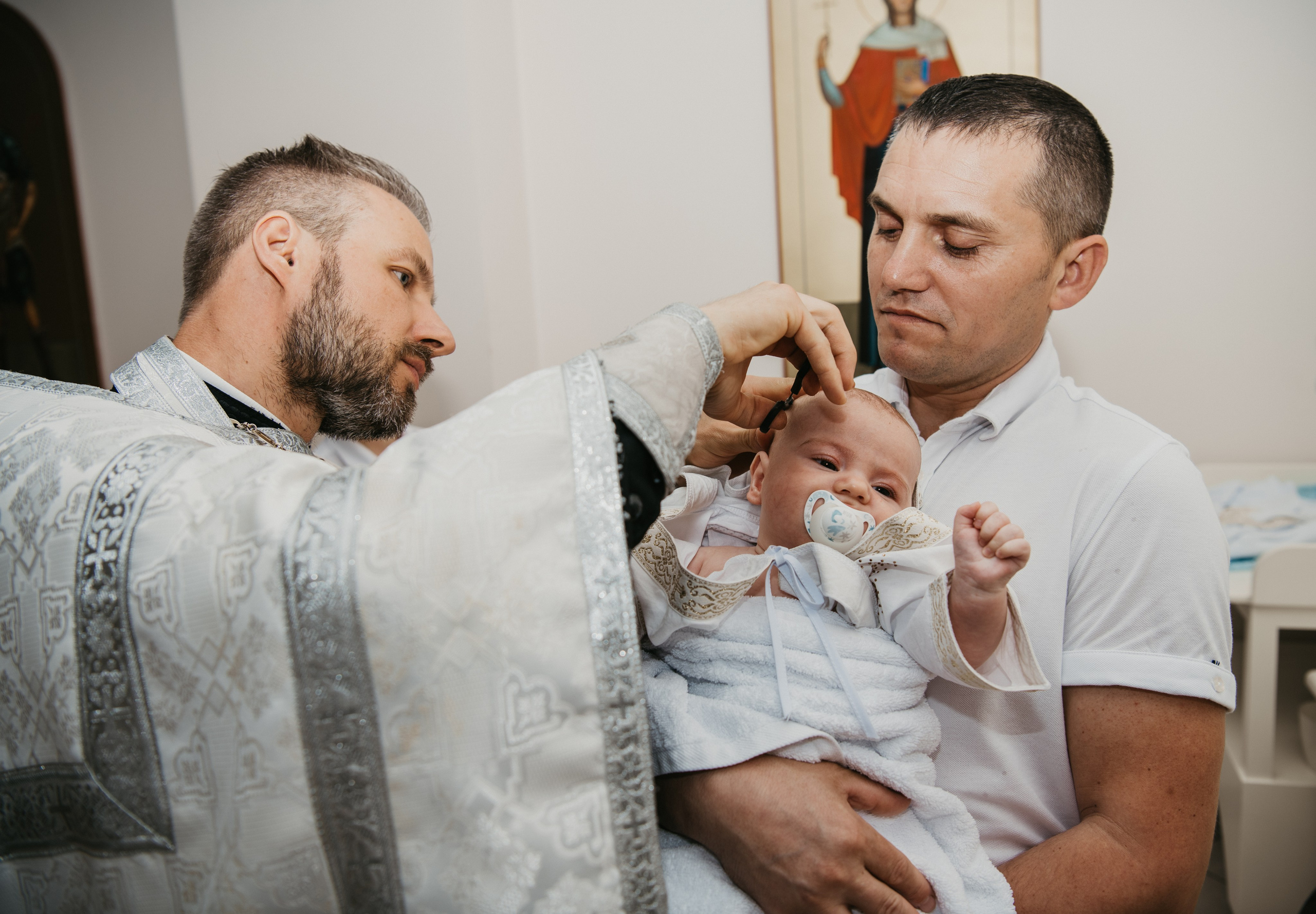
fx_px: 1143
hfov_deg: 59.8
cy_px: 457
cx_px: 686
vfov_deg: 43.6
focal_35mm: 31
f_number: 4
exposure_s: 1/160
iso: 100
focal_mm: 30
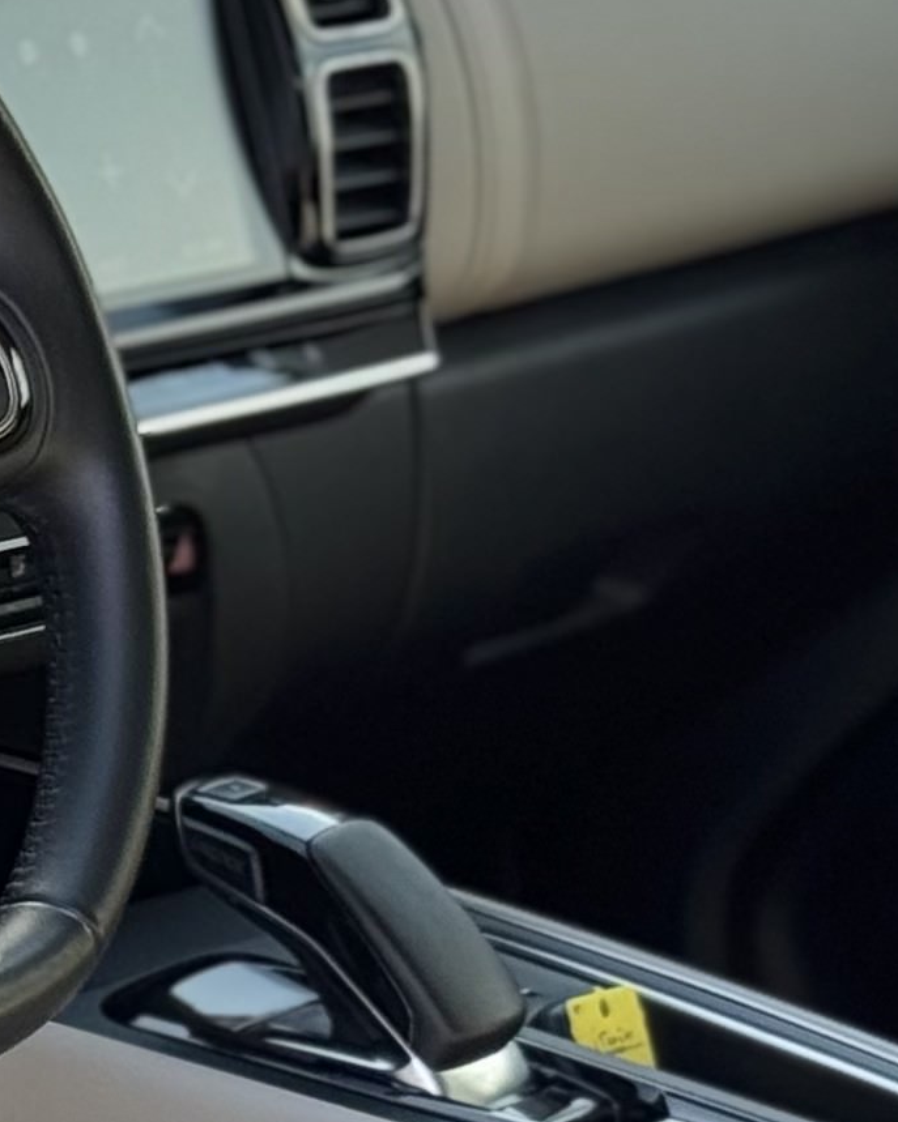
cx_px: -1659
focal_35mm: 220
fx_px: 7310
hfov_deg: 6.5
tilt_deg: -17.0
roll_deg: -1.4
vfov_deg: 8.8
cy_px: 985
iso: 64
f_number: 1.78
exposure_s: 1/658
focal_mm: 6.76
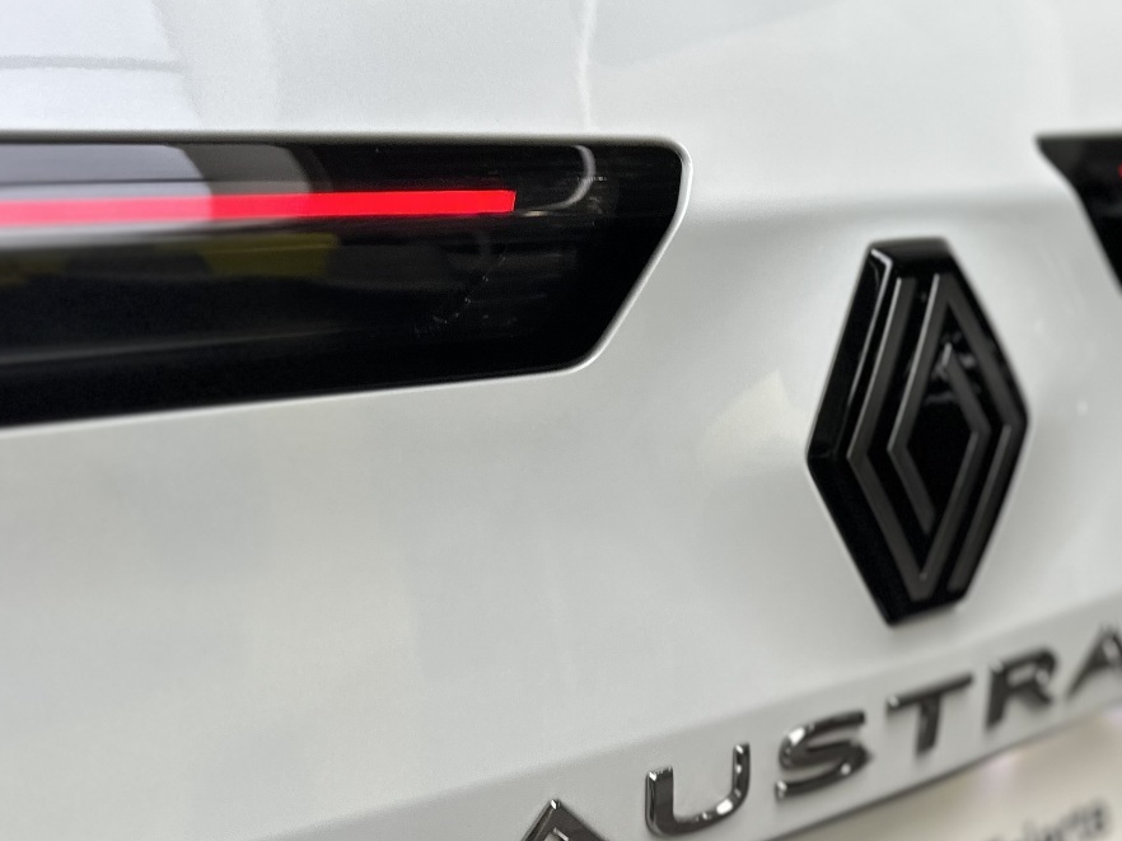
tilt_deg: -14.1
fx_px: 1588
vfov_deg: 29.5
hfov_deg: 37.4
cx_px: 911
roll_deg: -1.5
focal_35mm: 49
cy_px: 559
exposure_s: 1/241
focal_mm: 6.86
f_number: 1.78
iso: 64
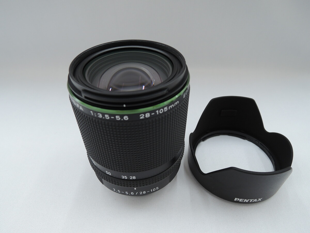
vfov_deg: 56.8
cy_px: 116
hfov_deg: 71.6
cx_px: 155
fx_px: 215
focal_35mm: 24
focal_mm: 5.1
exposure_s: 1/30
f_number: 2.8
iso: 90
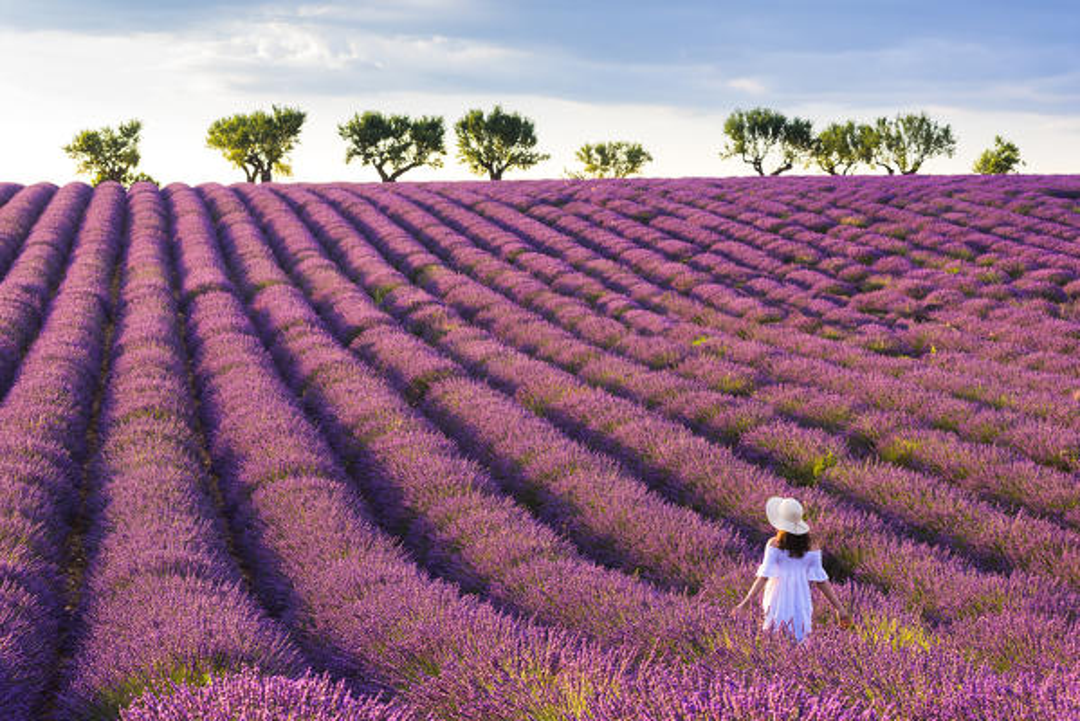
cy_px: 360
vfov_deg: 17.1
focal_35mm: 80
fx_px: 2401
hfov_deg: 25.4
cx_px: 540
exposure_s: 1/250
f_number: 9
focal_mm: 80
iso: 400
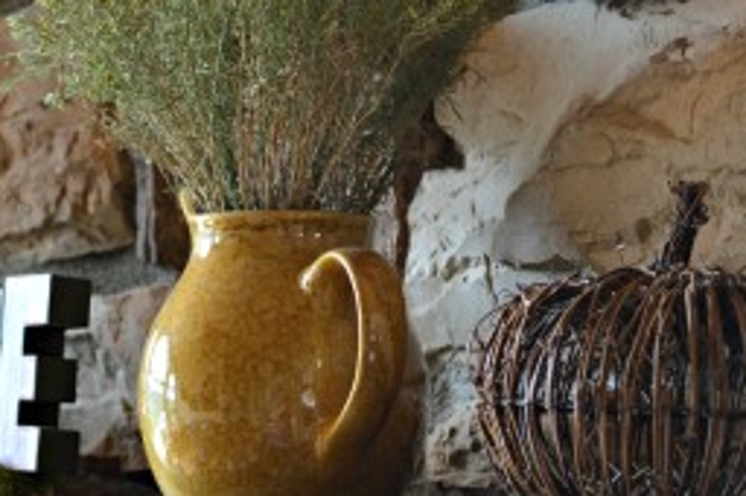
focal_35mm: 135
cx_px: 143
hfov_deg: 15.1
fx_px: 2794
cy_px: 222
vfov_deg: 10.1
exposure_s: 1/30
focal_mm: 46
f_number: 5.3
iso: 400
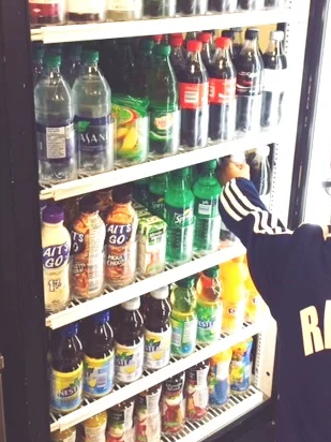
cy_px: 143
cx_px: 161
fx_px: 574
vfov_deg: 41.5
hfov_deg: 32.2
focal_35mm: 45
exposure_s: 1/30
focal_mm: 4.15
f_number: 2.2
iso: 50
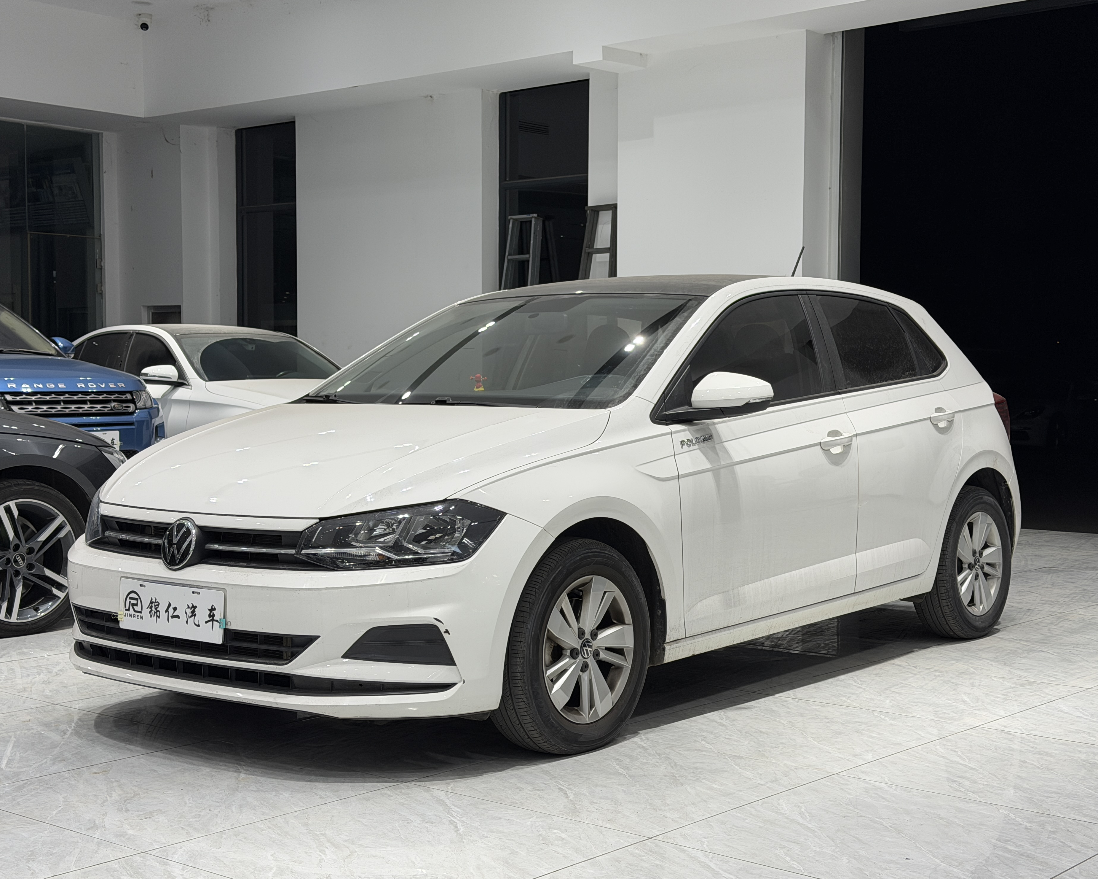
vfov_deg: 29.7
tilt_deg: -2.5
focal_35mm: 51
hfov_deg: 36.7
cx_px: 560
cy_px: 437
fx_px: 1657
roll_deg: +0.2
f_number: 1.78
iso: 100
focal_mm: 6.76
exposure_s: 1/100
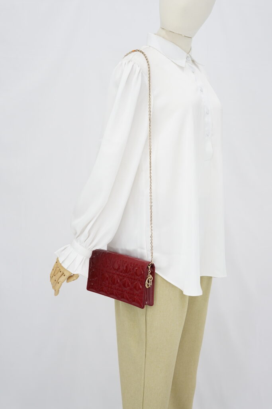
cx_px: 136
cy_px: 204
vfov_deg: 39.6
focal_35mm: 50
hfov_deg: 27.0
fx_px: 566
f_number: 6.3
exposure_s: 1/10
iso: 640
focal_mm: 50
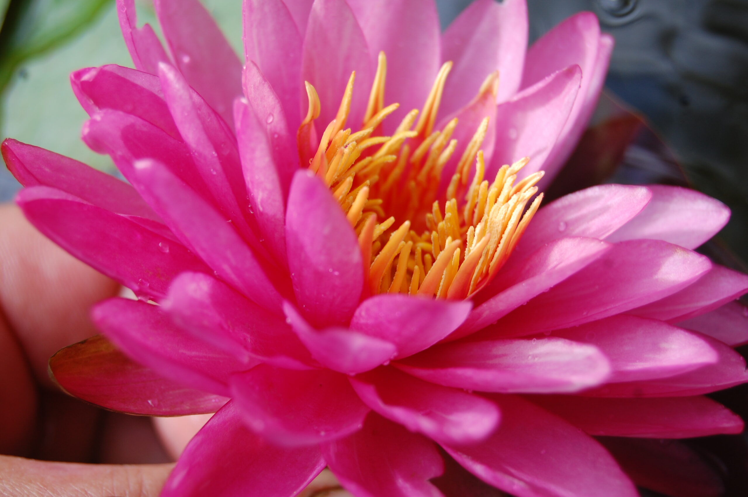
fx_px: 1713
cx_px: 374
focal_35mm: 82
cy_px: 248
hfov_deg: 24.6
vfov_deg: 16.5
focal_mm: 55
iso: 200
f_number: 6.3
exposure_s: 1/160
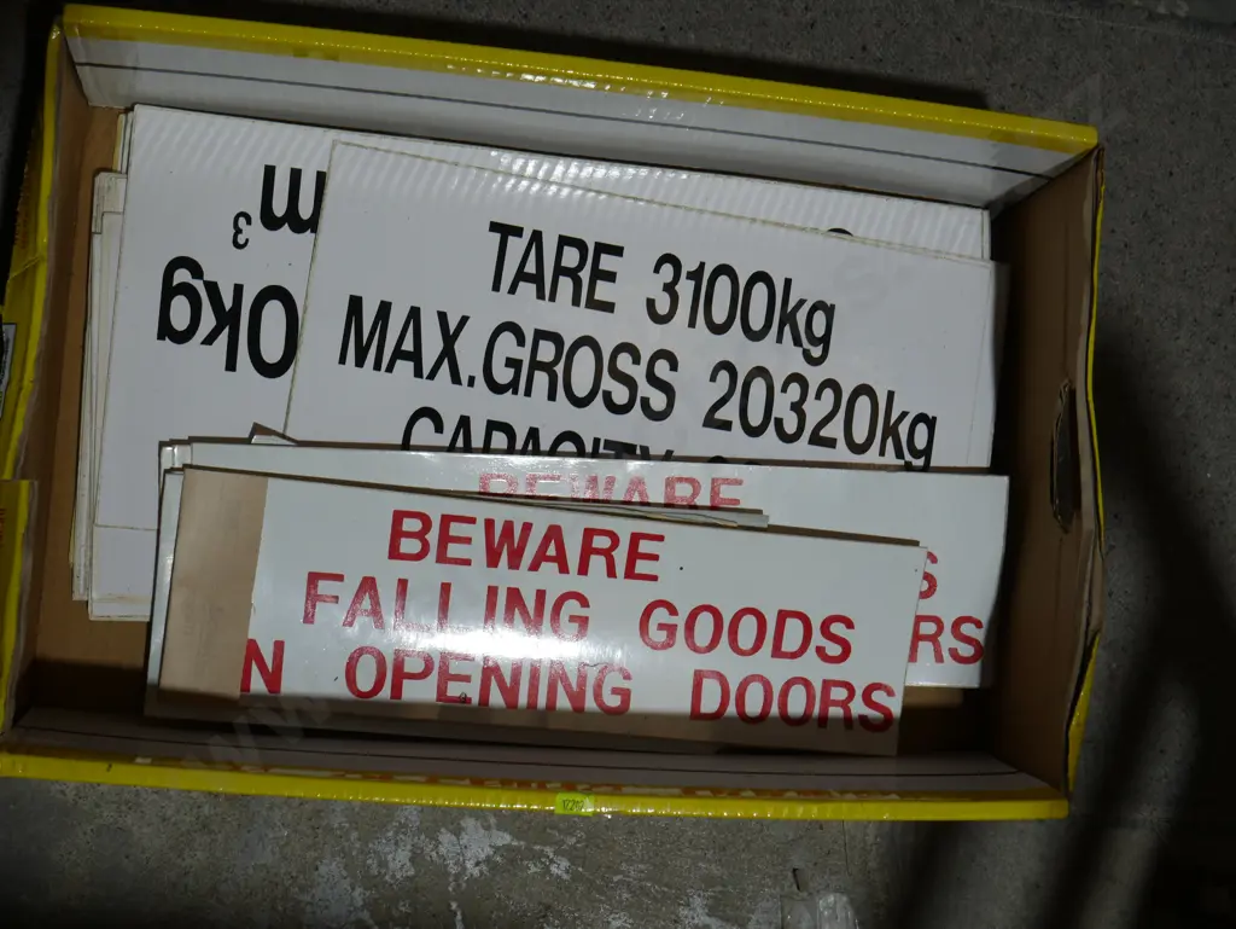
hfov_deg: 39.6
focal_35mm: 48
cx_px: 618
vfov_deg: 30.3
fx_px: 1715
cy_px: 464
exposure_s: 1/100
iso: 200
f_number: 5.2
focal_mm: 24
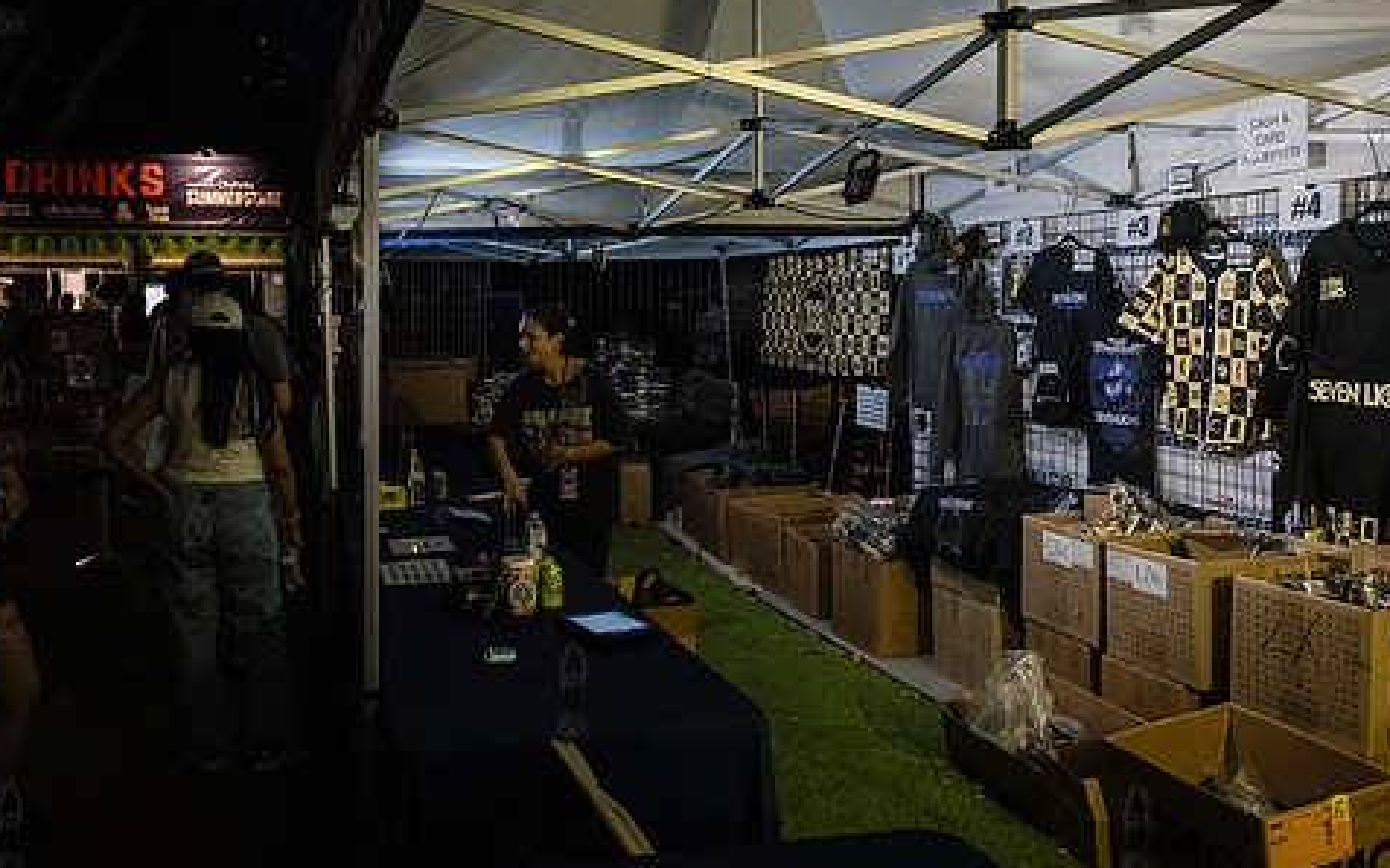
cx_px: 571
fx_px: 1136
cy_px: 406
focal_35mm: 30
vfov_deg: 41.8
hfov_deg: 62.5
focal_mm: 24
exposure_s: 1/200
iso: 6400
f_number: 3.5
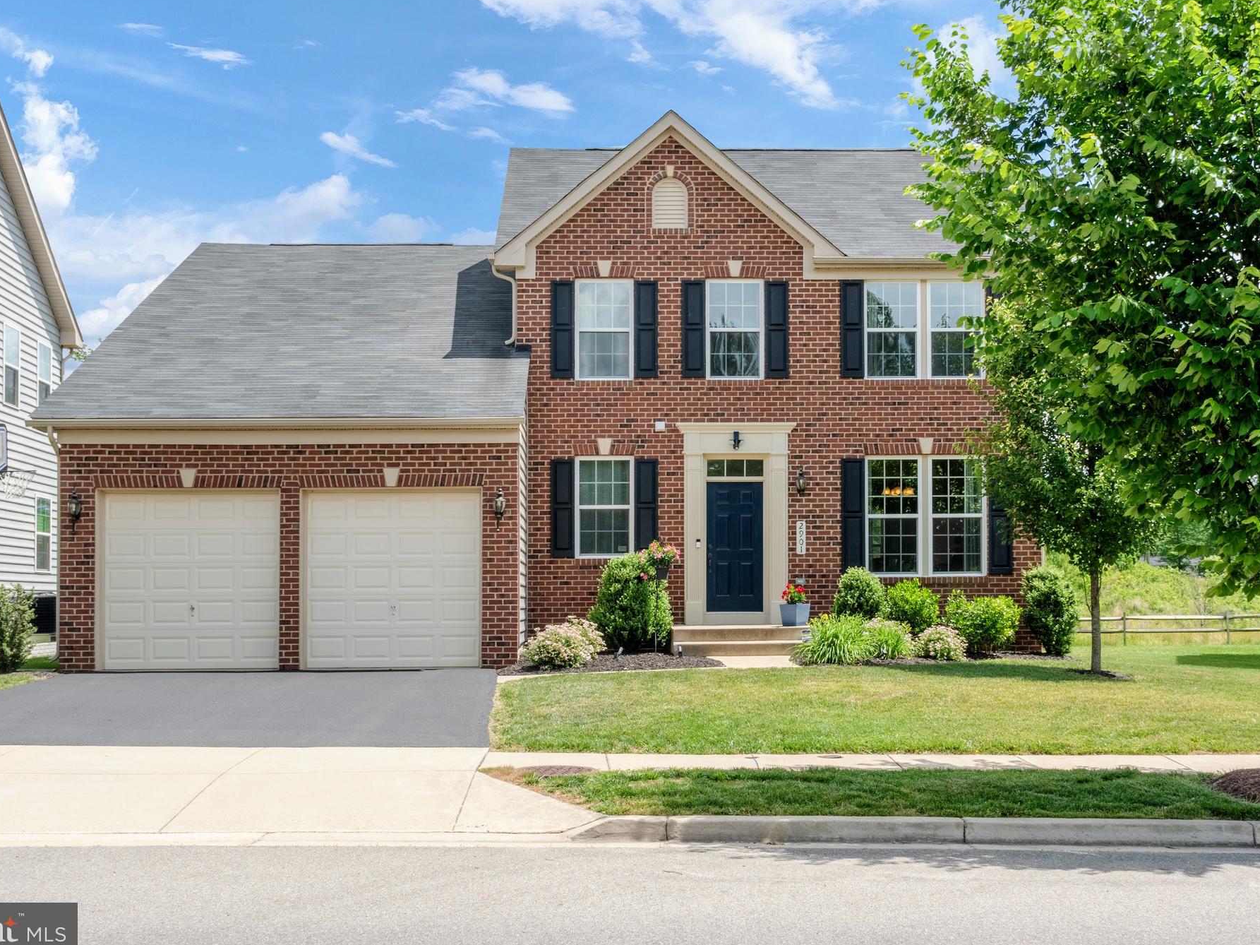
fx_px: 1419
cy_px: 418
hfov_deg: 47.9
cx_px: 625
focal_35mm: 39
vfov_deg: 36.8
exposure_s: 1/1000
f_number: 8
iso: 100
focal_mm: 17
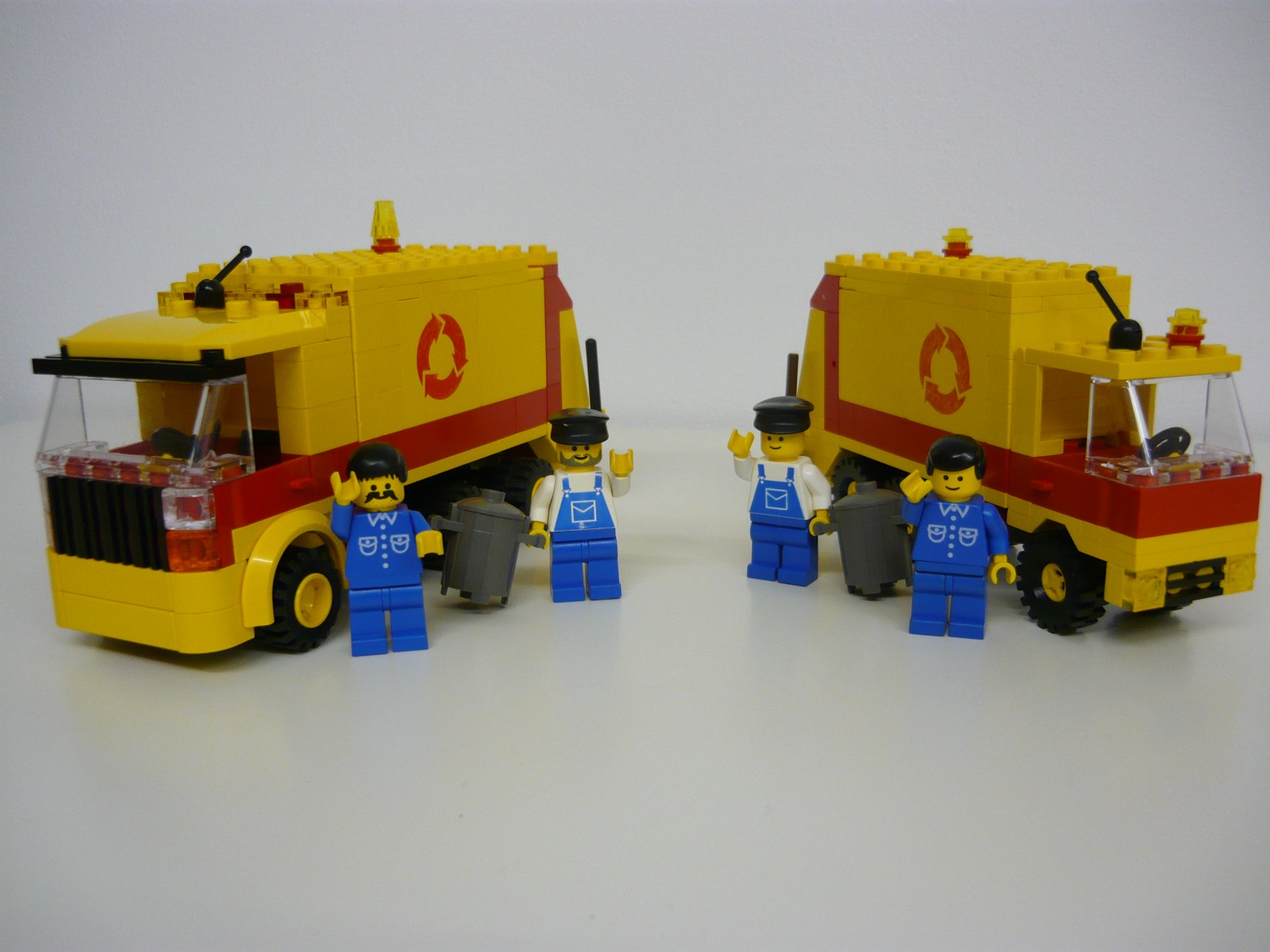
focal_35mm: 33
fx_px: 1211
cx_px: 635
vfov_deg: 42.9
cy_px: 476
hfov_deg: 55.4
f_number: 2.8
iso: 160
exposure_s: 1/30
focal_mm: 5.5
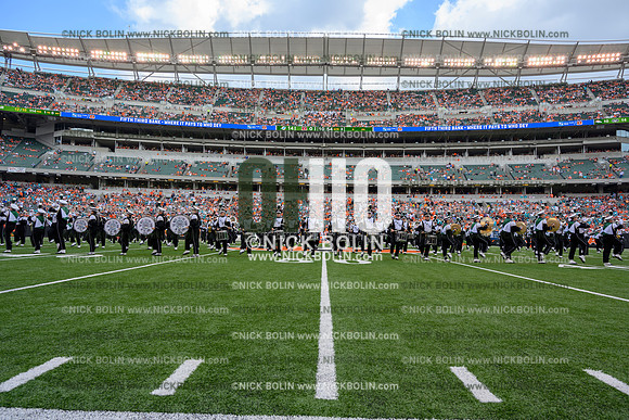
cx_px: 314
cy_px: 210
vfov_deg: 53.2
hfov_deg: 73.7
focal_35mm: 24
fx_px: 419
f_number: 7.1
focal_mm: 24
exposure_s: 1/80
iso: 80
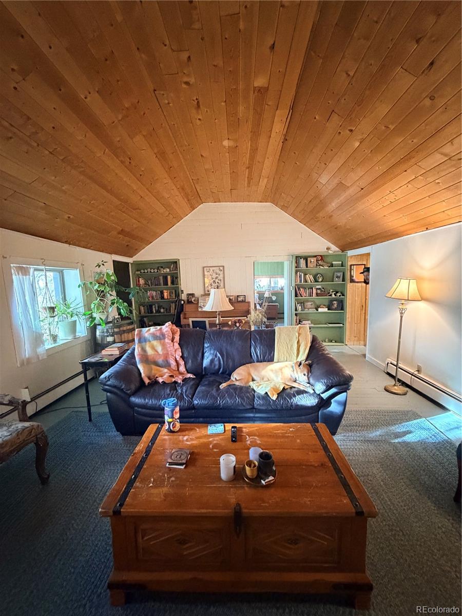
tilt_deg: -5.5
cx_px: 231
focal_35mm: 14
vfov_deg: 102.1
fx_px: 249
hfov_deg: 85.7
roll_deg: +1.7
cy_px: 308
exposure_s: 1/40
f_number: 2.2
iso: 1250
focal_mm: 2.22
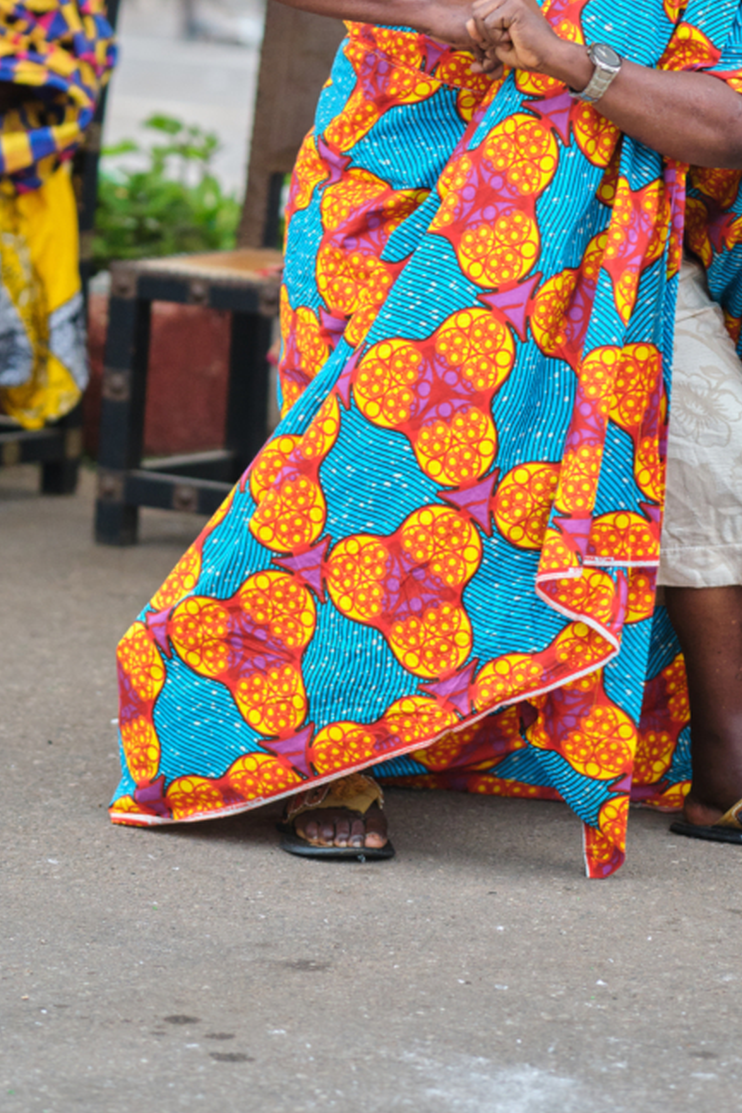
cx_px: 410
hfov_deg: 6.5
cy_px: 247
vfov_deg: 9.6
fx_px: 6581
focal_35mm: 213
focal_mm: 90
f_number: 2
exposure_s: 1/400
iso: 500
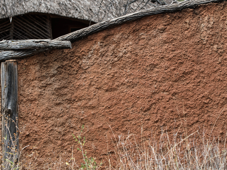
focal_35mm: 118
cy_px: 77
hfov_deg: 16.7
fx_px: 774
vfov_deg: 12.6
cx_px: 88
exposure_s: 1/800
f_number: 6.3
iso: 400
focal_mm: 90
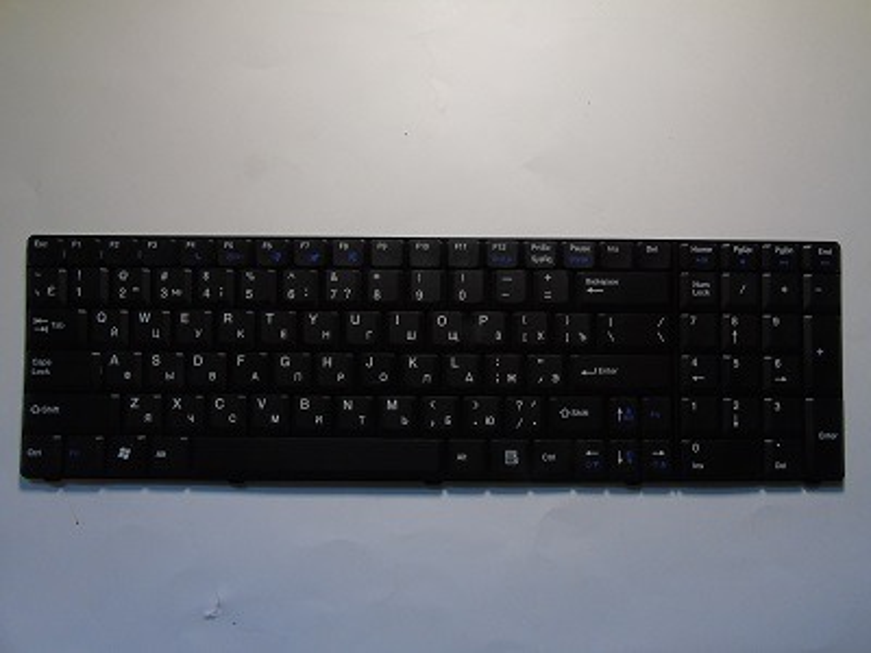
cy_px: 326
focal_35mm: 25
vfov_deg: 54.9
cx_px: 436
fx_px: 629
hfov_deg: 69.4
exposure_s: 1/20
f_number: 5.7
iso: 200
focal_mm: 4.4
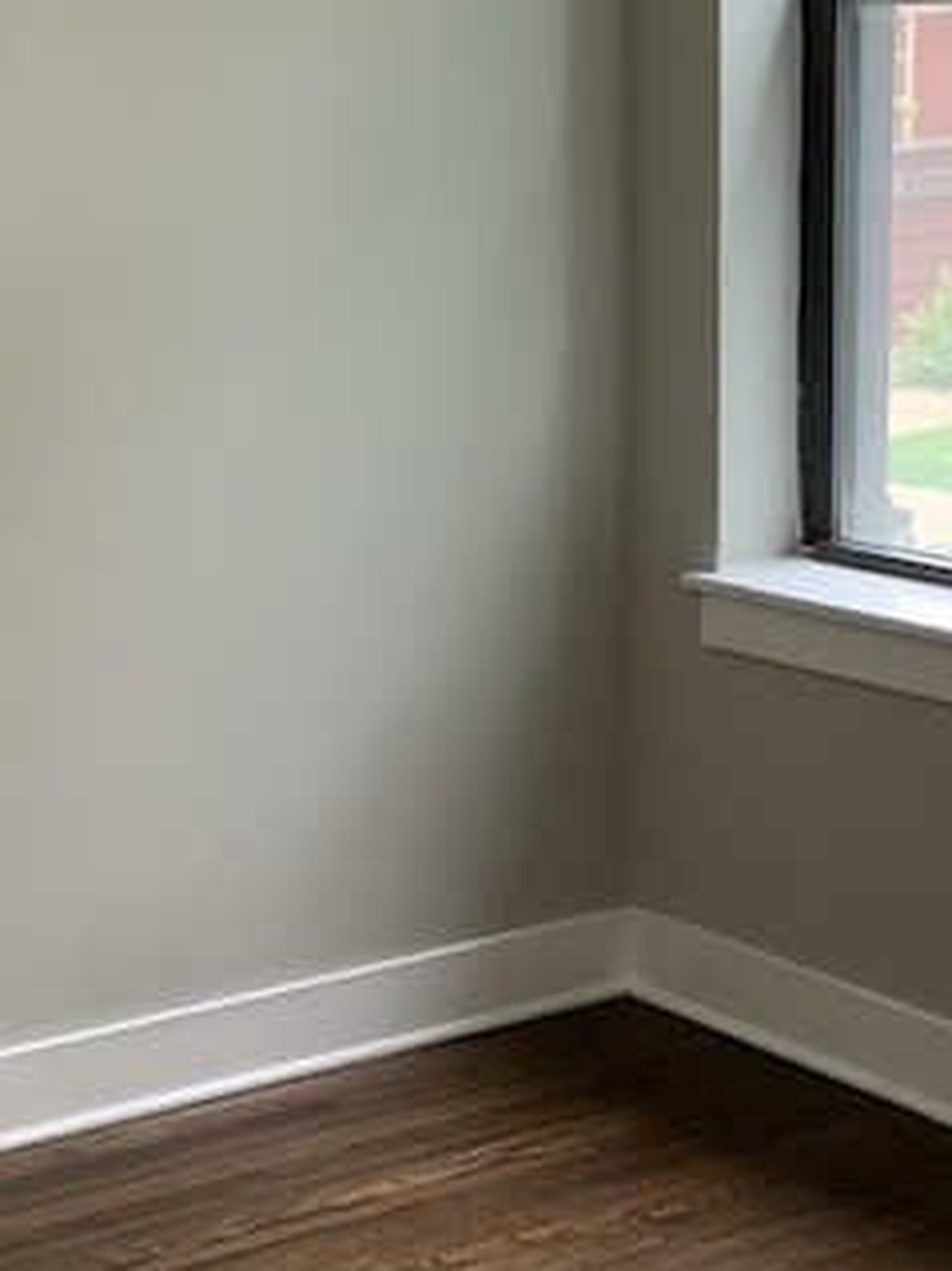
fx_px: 3229
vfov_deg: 22.1
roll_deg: +2.6
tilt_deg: -16.2
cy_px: 908
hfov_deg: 16.7
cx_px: 275
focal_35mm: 88
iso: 125
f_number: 1.8
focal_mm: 4.25
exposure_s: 1/60
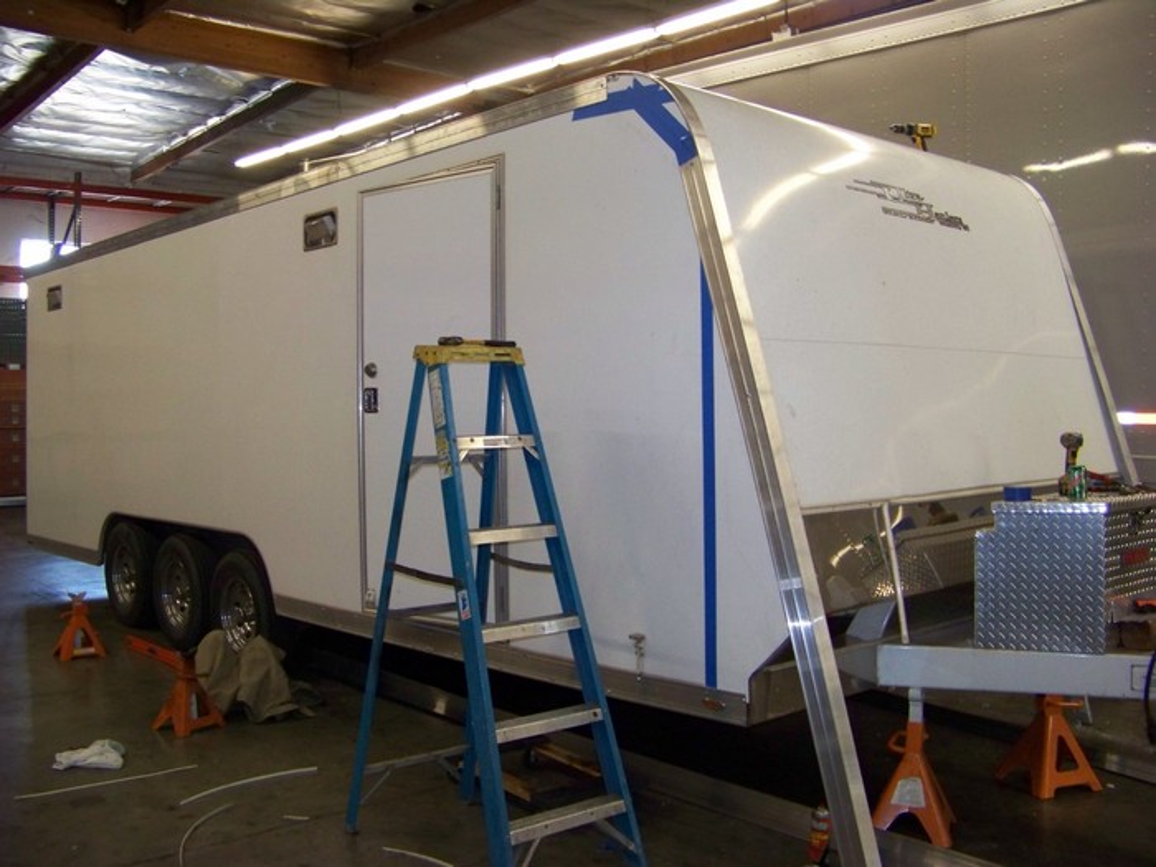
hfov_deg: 51.4
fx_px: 1202
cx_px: 578
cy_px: 434
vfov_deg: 39.7
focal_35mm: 36
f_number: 2.8
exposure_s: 1/30
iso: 200
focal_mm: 5.85
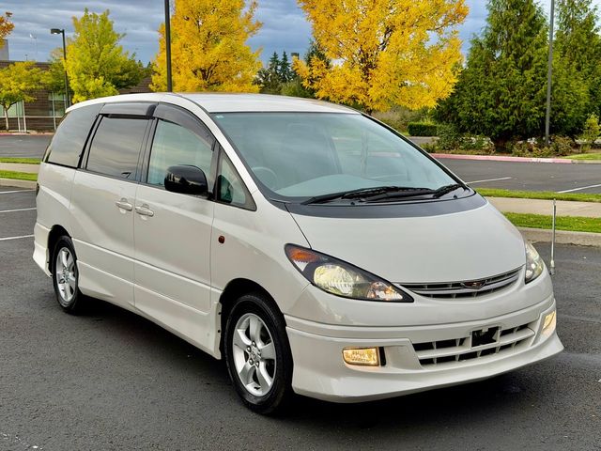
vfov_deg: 30.3
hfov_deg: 39.7
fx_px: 833
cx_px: 300
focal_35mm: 48
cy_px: 226
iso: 64
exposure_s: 1/681
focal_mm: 6.76
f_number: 1.78
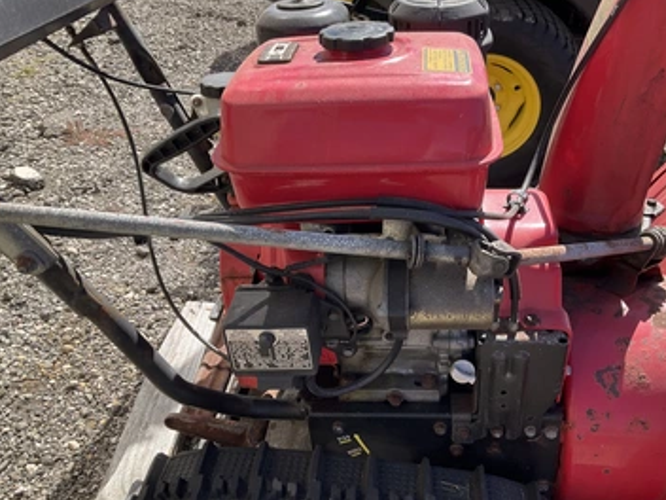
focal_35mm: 33
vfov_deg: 42.9
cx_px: 371
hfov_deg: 55.2
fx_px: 635
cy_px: 258
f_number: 1.8
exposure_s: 1/642
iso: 25
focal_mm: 3
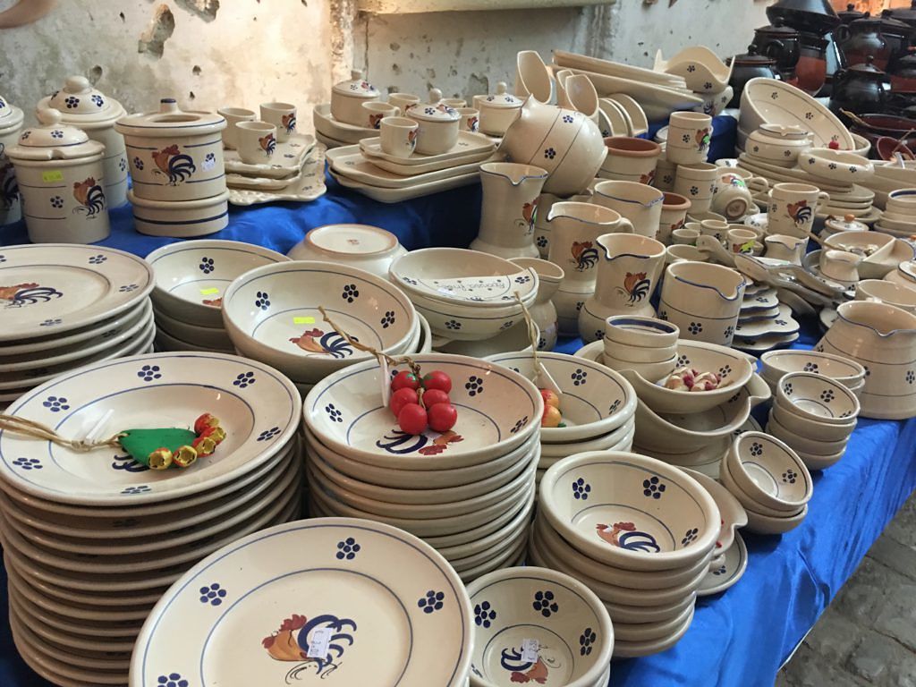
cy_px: 344
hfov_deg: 61.7
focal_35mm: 29
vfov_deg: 48.2
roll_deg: -2.6
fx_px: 767
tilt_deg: -26.6
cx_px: 458
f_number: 2.2
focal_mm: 4.15
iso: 200
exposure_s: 1/33
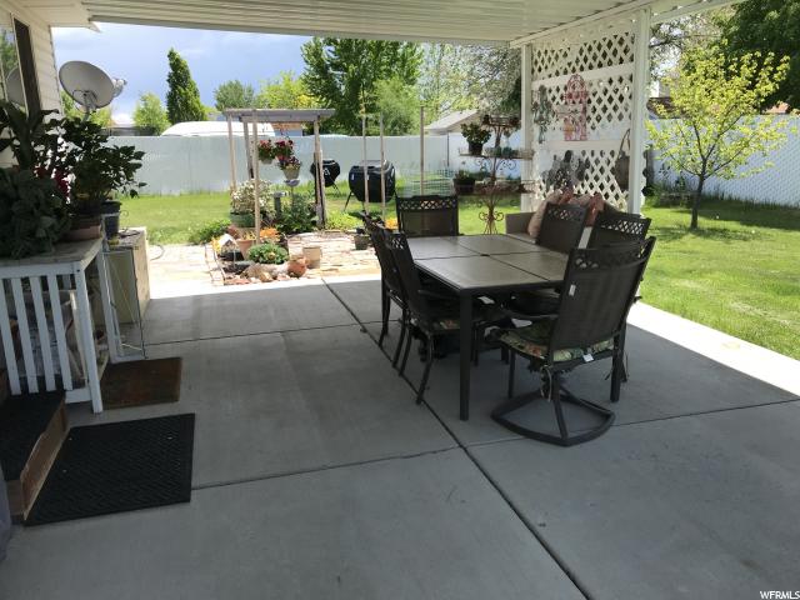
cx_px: 400
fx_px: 647
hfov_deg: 63.4
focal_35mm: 28
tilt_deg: -10.5
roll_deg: +0.2
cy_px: 300
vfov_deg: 49.7
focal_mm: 3.99
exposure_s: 1/1018
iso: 20
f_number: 1.8
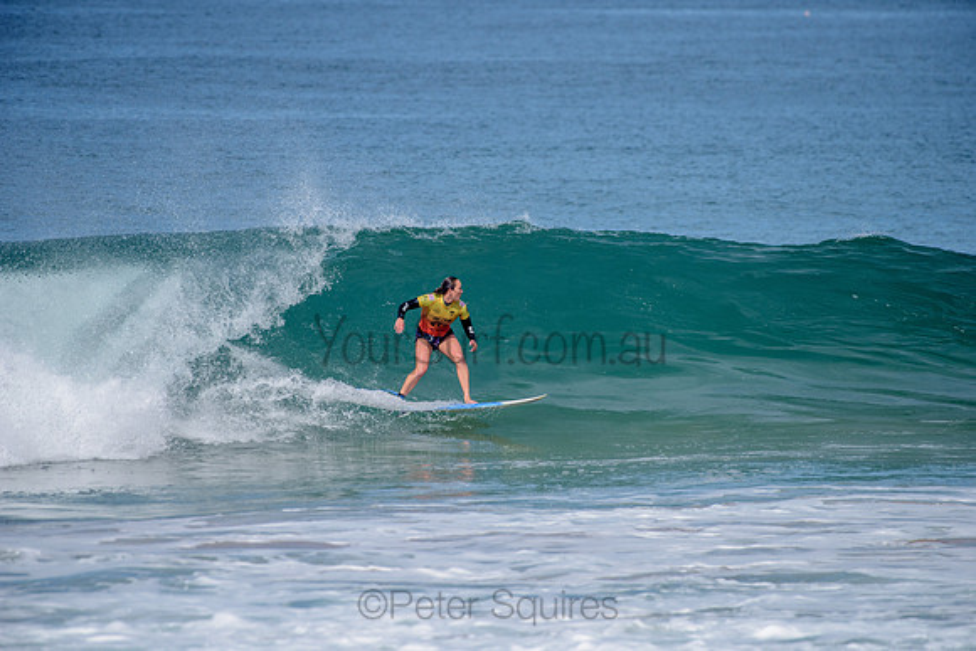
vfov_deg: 2.8
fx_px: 13558
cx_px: 488
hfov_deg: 4.1
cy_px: 326
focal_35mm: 500
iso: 250
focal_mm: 500
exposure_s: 1/2500
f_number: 6.3
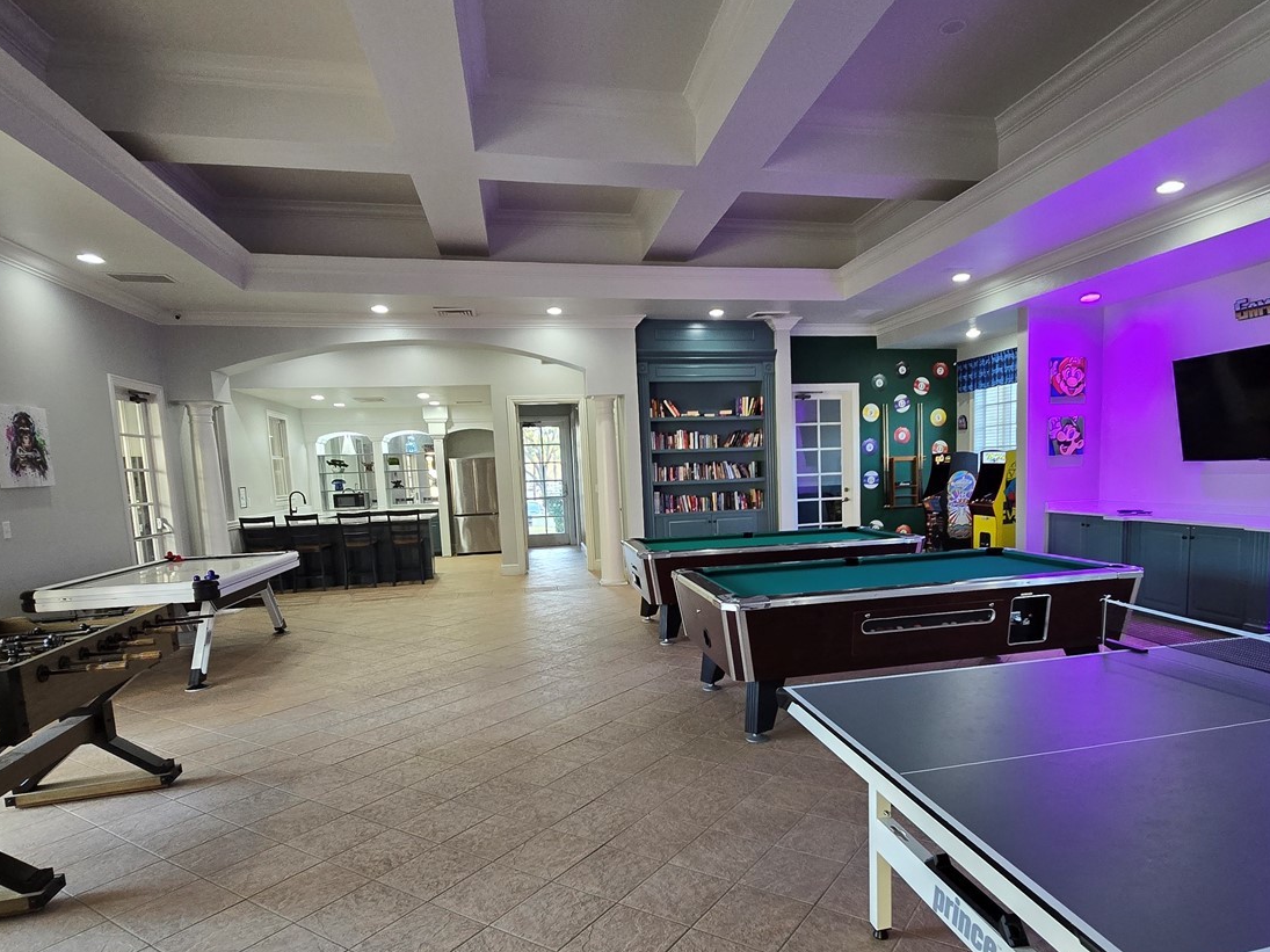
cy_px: 561
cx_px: 718
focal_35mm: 19
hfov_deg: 84.2
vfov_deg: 68.1
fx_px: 697
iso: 250
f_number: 2.2
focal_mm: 2.2
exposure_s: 1/60
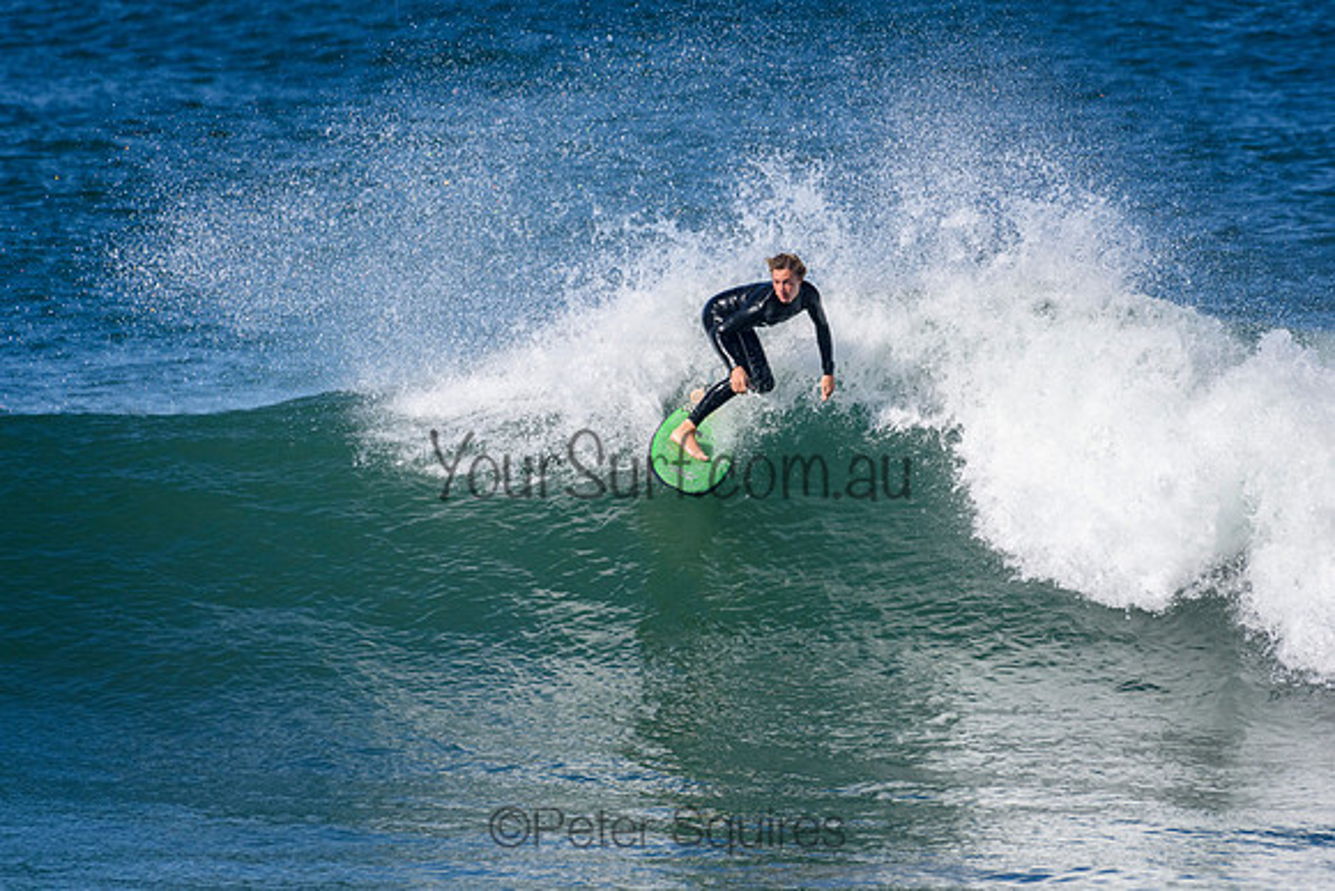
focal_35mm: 750
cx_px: 668
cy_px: 446
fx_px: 27821
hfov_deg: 2.7
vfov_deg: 1.8
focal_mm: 500
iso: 560
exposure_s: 1/4000
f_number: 5.6
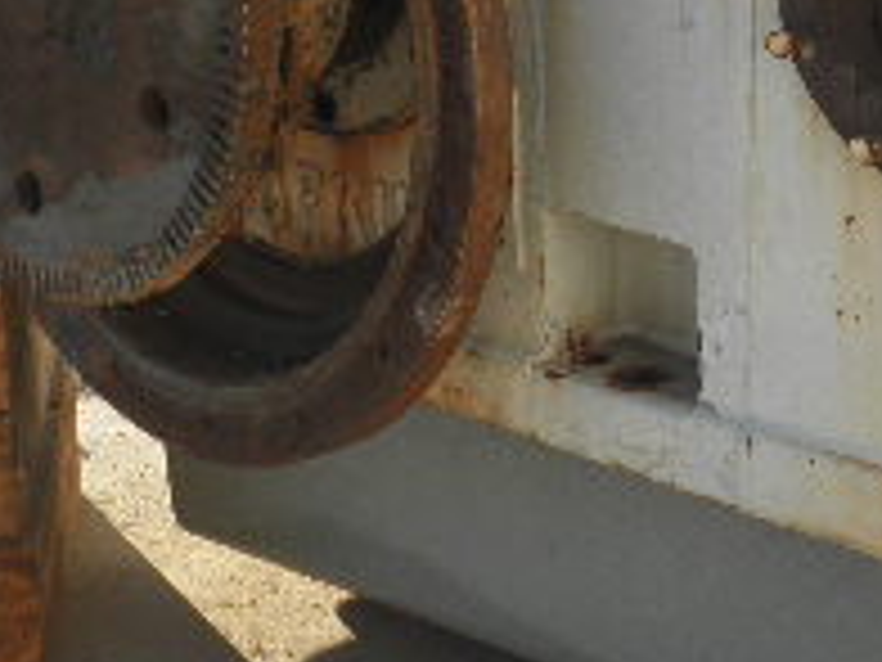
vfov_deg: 12.7
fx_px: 2905
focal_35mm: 114
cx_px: 909
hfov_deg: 16.8
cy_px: -117
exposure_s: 1/200
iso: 64
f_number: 3.2
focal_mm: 6.1
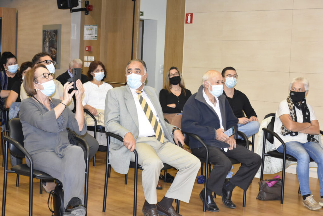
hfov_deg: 28.1
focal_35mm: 72
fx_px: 646
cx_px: 162
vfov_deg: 19.0
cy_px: 108
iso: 1600
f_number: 5.6
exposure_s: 1/60
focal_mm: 48
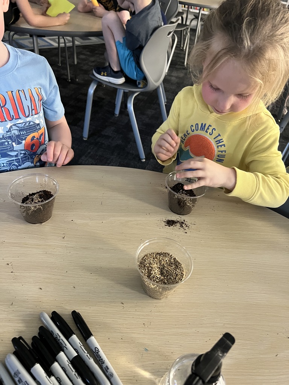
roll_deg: -8.2
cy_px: 192
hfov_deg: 53.1
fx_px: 289
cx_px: 144
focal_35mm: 26
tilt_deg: -38.8
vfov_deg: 67.3
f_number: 1.5
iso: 500
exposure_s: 1/40
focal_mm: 5.7
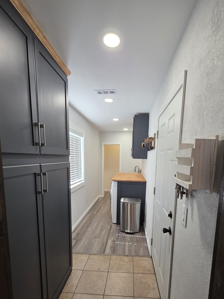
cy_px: 177
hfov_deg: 78.0
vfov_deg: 93.5
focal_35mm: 16
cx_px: 121
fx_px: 138
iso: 200
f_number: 1.9
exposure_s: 1/120
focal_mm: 2.2
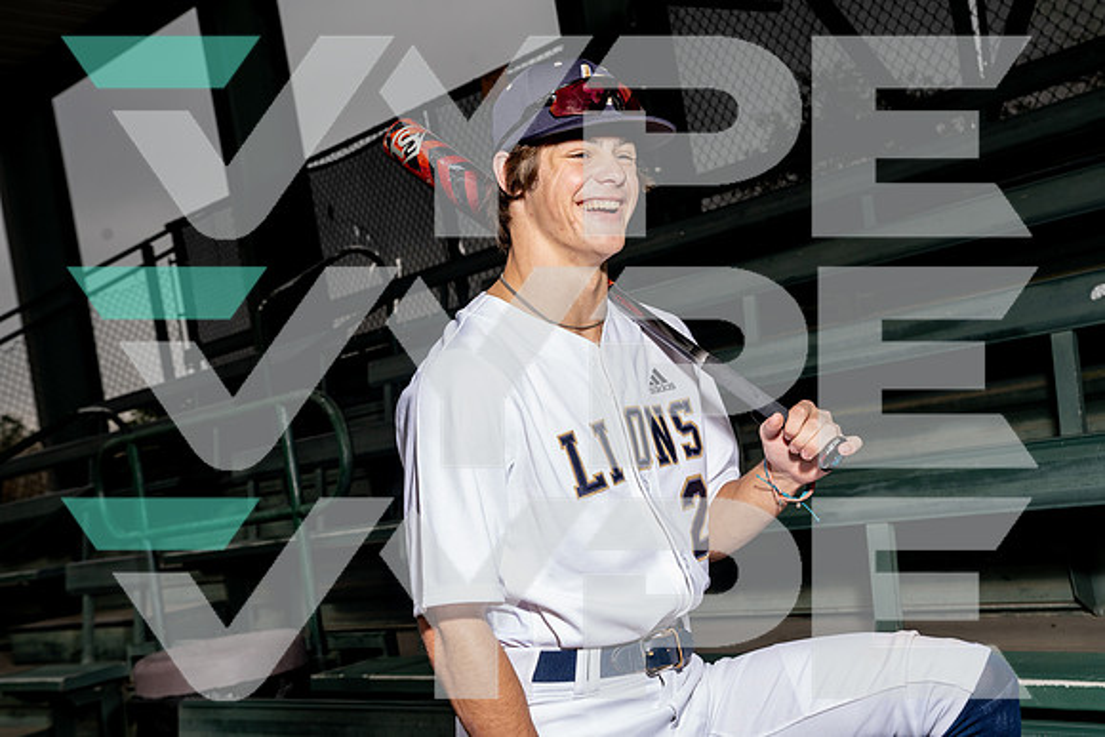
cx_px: 552
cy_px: 368
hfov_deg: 38.2
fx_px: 1596
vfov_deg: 26.0
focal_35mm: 52
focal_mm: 52
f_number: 8
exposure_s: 1/250
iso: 250
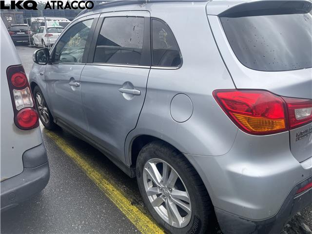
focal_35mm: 26
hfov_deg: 67.3
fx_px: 234
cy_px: 117
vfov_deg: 53.1
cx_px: 156
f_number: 1.6
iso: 32
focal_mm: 4.2
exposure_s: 1/569
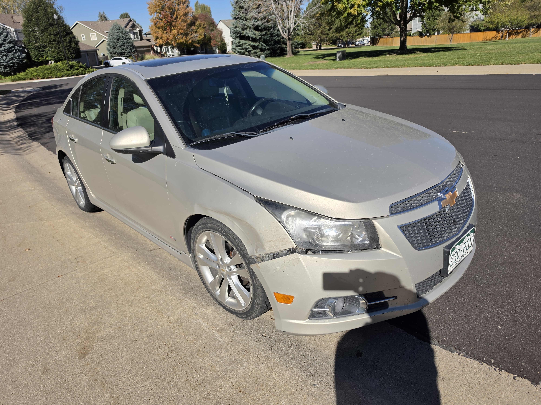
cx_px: 270
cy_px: 202
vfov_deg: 58.9
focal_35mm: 23
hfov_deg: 73.9
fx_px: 359
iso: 50
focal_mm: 6.5
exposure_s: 1/7939
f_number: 1.4
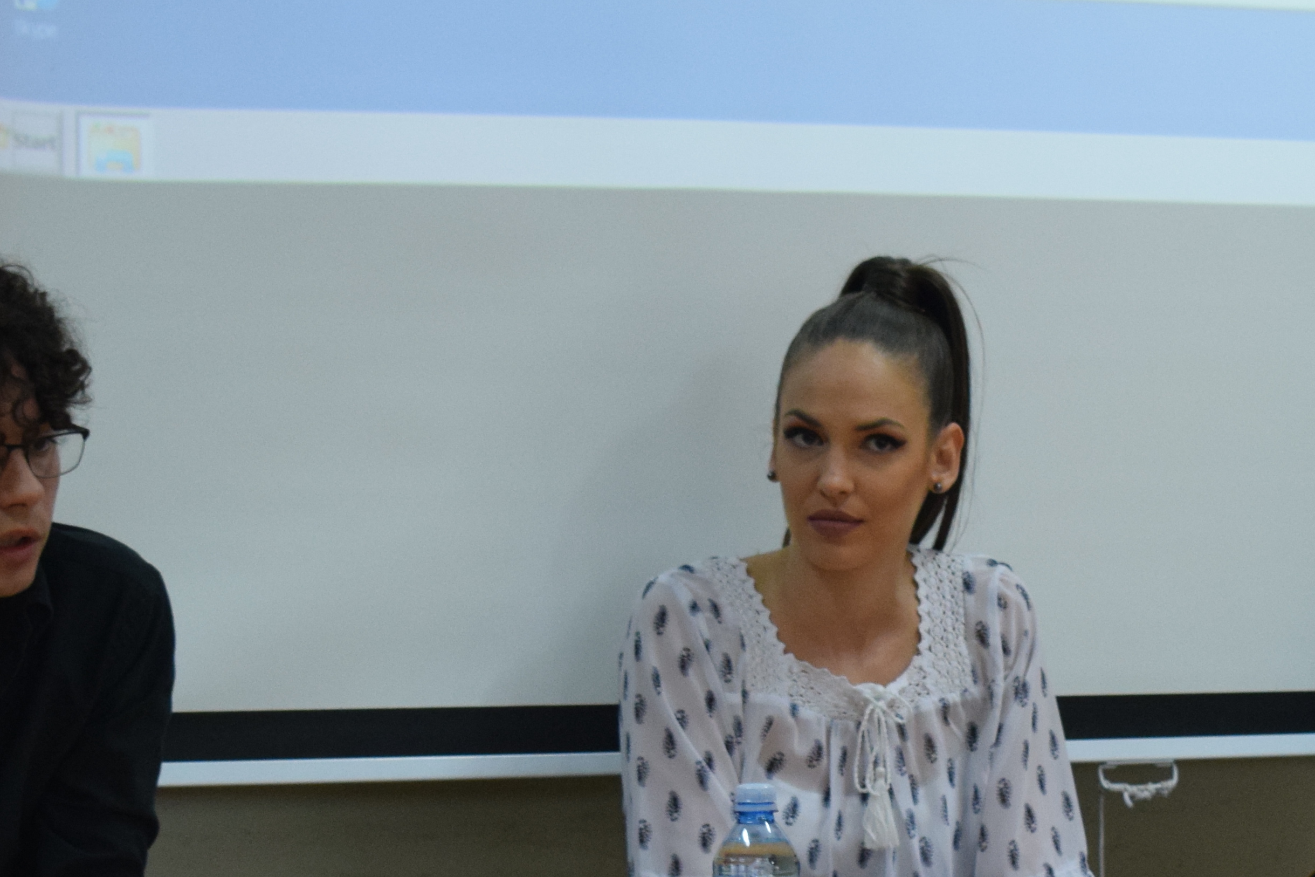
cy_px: 798
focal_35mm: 155
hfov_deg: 13.2
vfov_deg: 8.8
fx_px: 5661
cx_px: 944
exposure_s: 1/60
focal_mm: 42
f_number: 5
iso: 1250
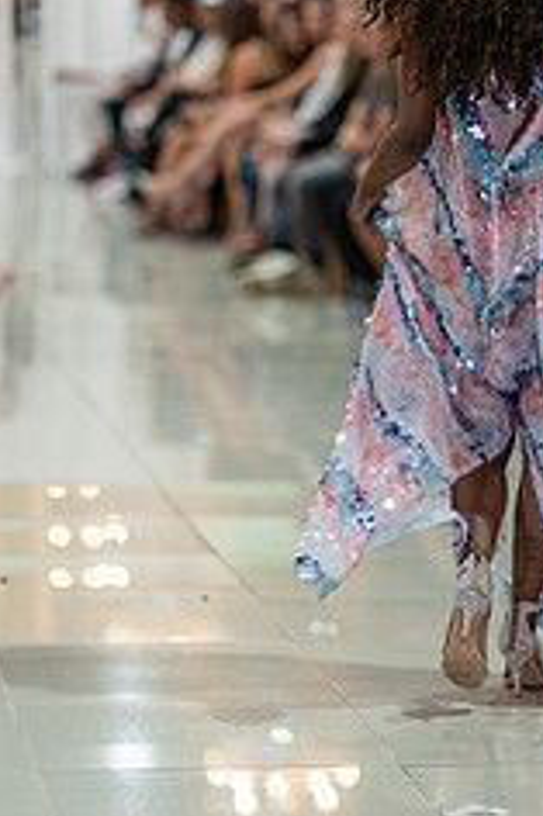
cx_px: 450
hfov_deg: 8.4
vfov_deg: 12.7
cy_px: 377
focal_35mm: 162
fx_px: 3670
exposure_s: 1/160
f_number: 1.4
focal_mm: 85
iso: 160
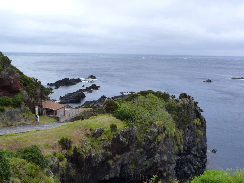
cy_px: 92
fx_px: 226
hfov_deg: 56.8
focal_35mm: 32
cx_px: 122
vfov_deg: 44.2
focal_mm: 5.8
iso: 125
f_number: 4.5
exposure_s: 1/200
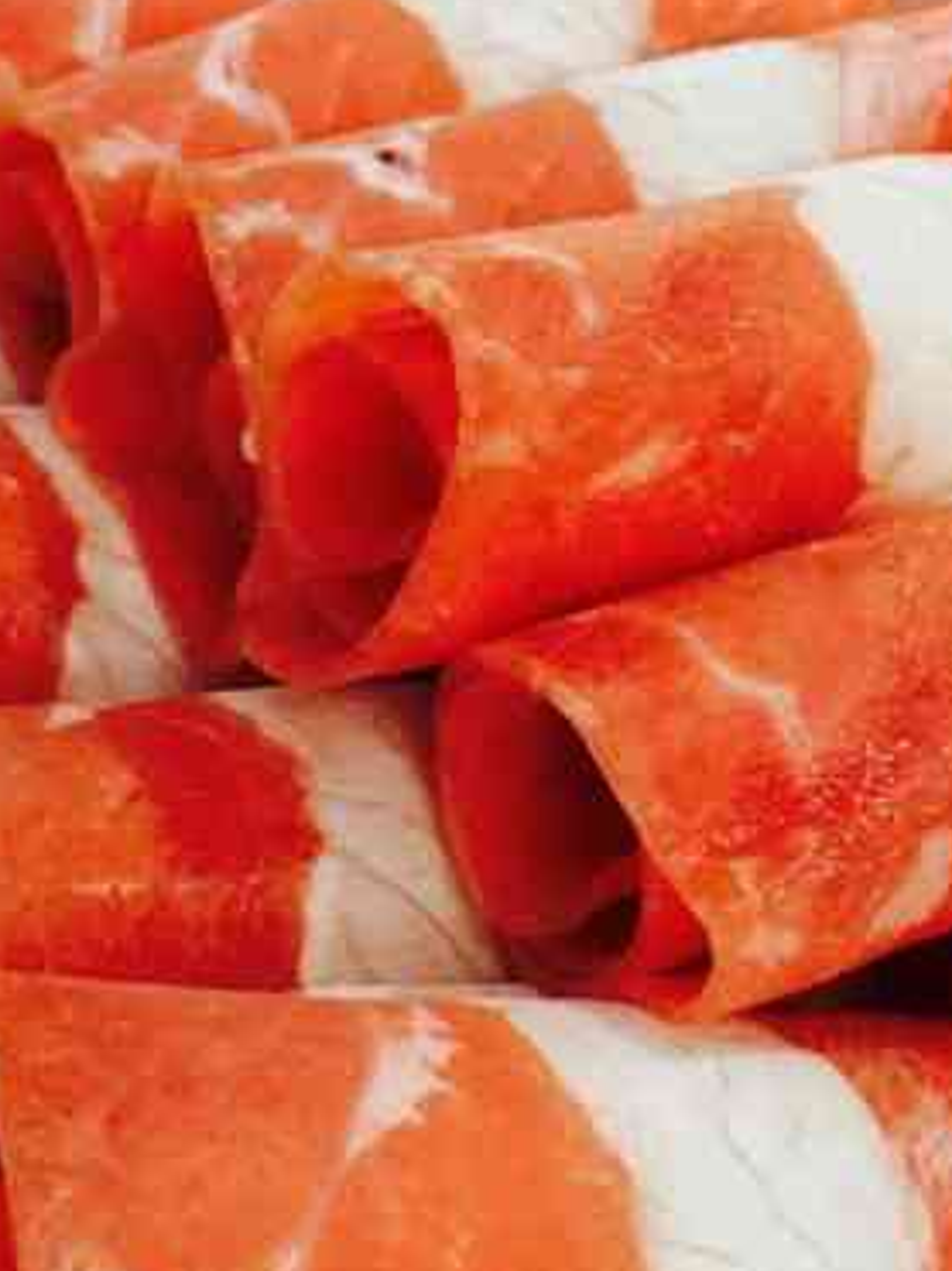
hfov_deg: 20.1
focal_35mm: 73
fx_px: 2678
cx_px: 394
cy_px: 372
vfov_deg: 26.5
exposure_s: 1/8
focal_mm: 4.15
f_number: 2.2
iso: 100
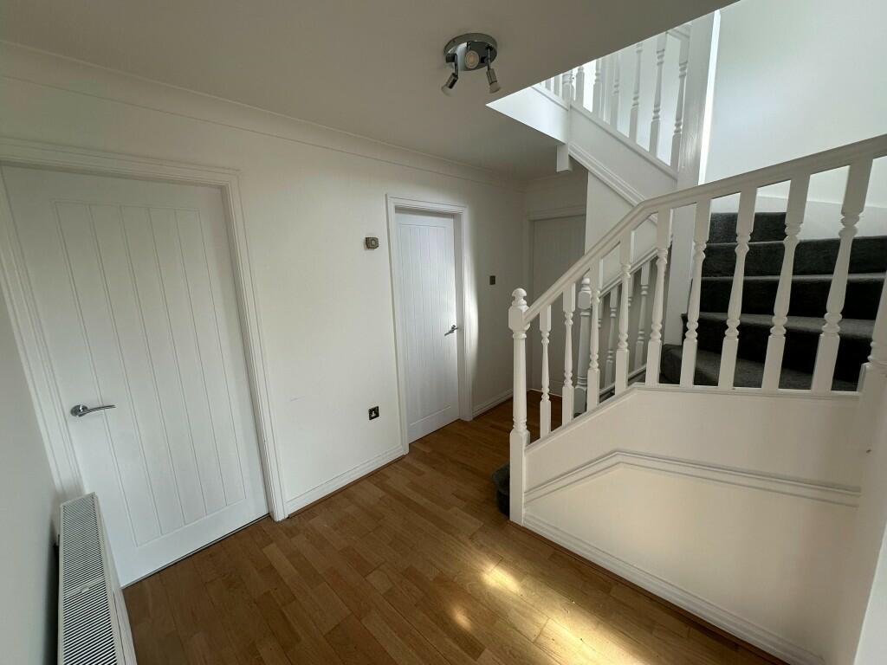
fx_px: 359
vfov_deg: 85.7
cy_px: 332
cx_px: 444
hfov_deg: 102.1
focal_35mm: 14
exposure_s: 1/99
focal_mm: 2.22
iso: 80
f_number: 2.2
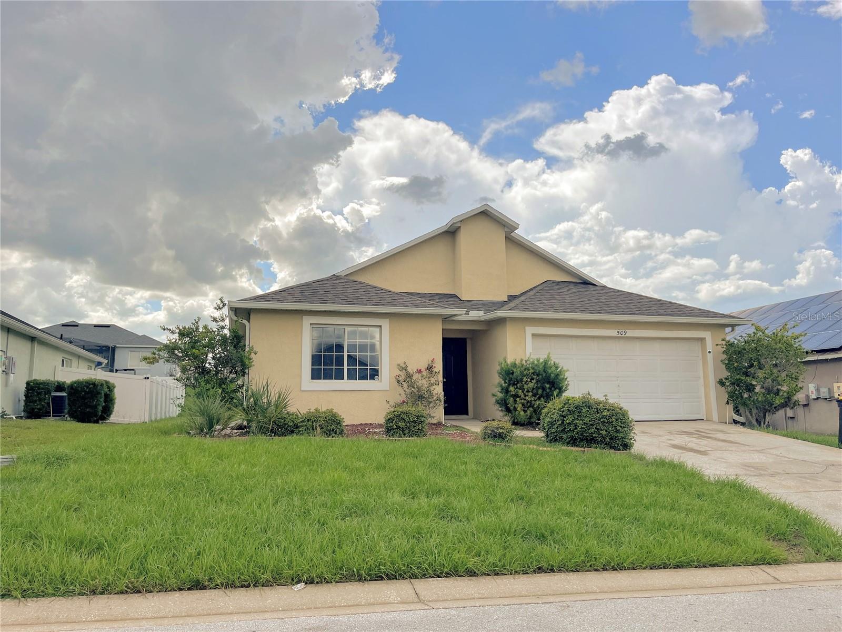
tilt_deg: +9.1
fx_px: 632
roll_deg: +0.7
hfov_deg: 67.3
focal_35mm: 26
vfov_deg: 53.1
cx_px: 421
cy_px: 316
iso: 50
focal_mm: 5.1
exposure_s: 1/4484
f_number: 1.6
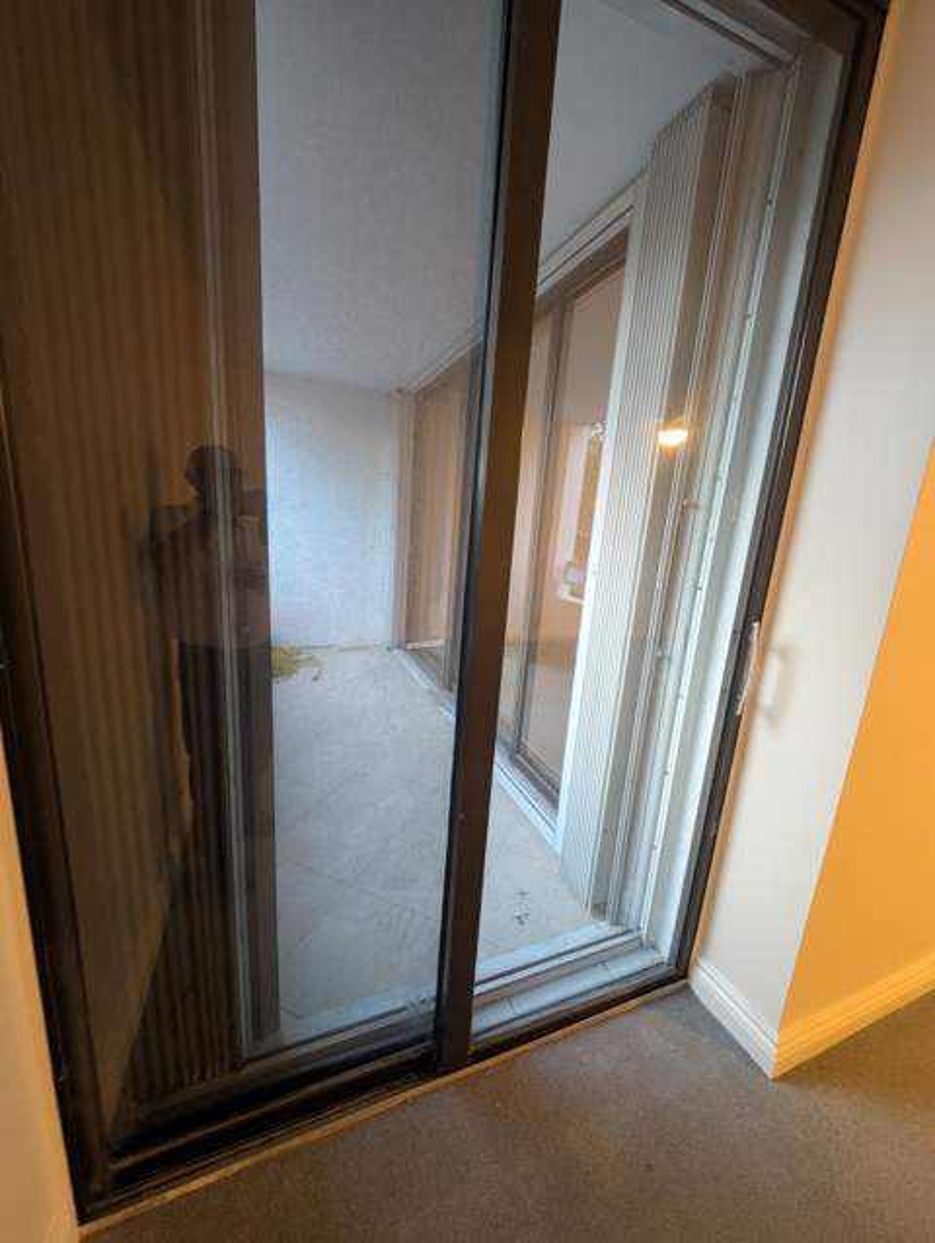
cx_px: 468
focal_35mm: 12
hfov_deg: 94.6
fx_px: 431
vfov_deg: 110.5
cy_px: 622
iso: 329
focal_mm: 2.23
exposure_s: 1/29.4
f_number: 1.95
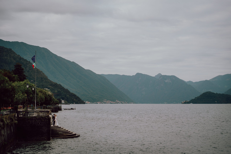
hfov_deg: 32.9
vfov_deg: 22.2
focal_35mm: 61
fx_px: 391
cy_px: 77
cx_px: 116
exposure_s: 1/800
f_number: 2.8
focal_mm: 61
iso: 125
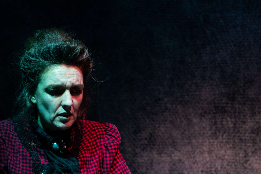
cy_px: 159
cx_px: 137
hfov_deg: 4.0
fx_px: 3726
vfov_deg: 2.7
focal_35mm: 514
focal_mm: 200
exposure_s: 1/250
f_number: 2.8
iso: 2500
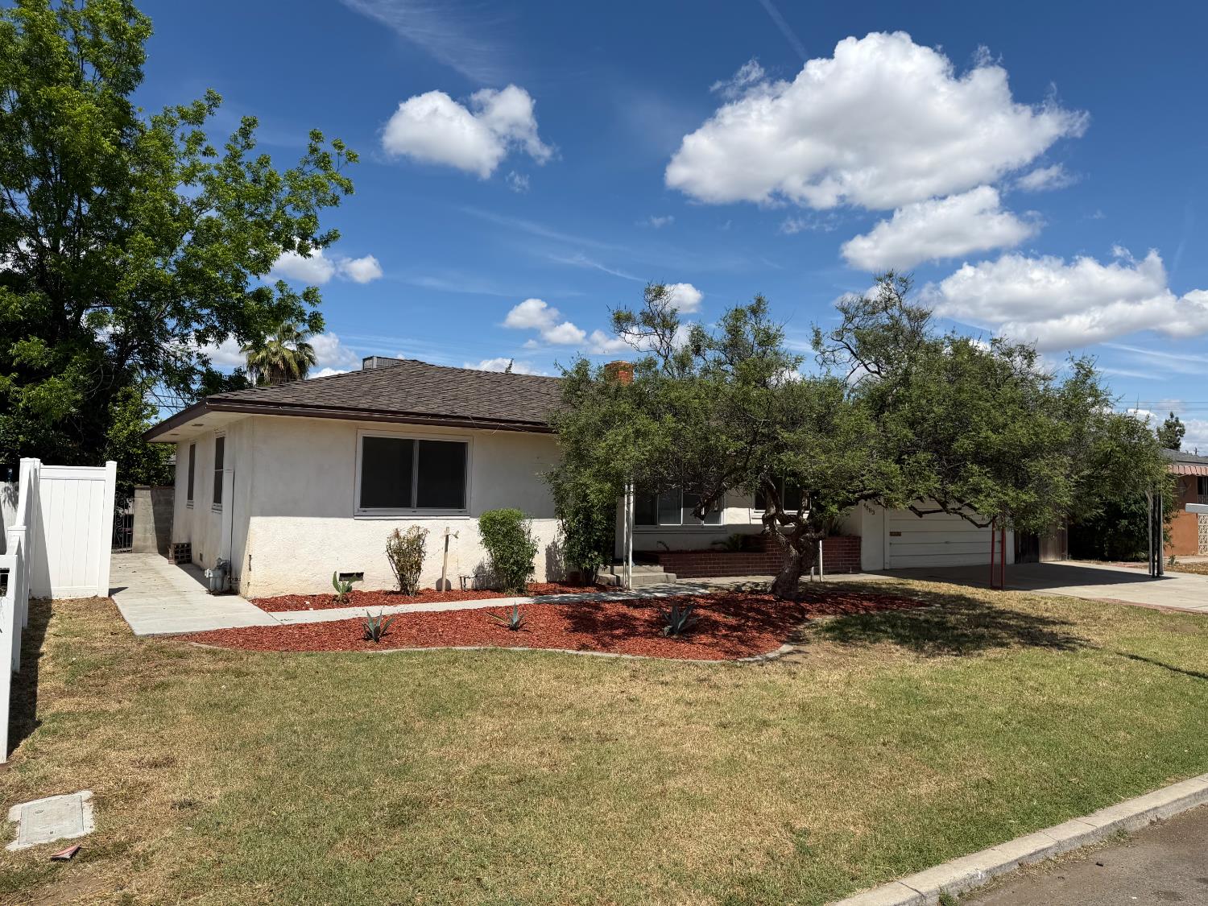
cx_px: 604
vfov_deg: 56.8
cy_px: 453
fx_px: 838
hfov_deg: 71.6
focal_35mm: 24
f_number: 1.78
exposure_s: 1/7353
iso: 80
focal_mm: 6.76
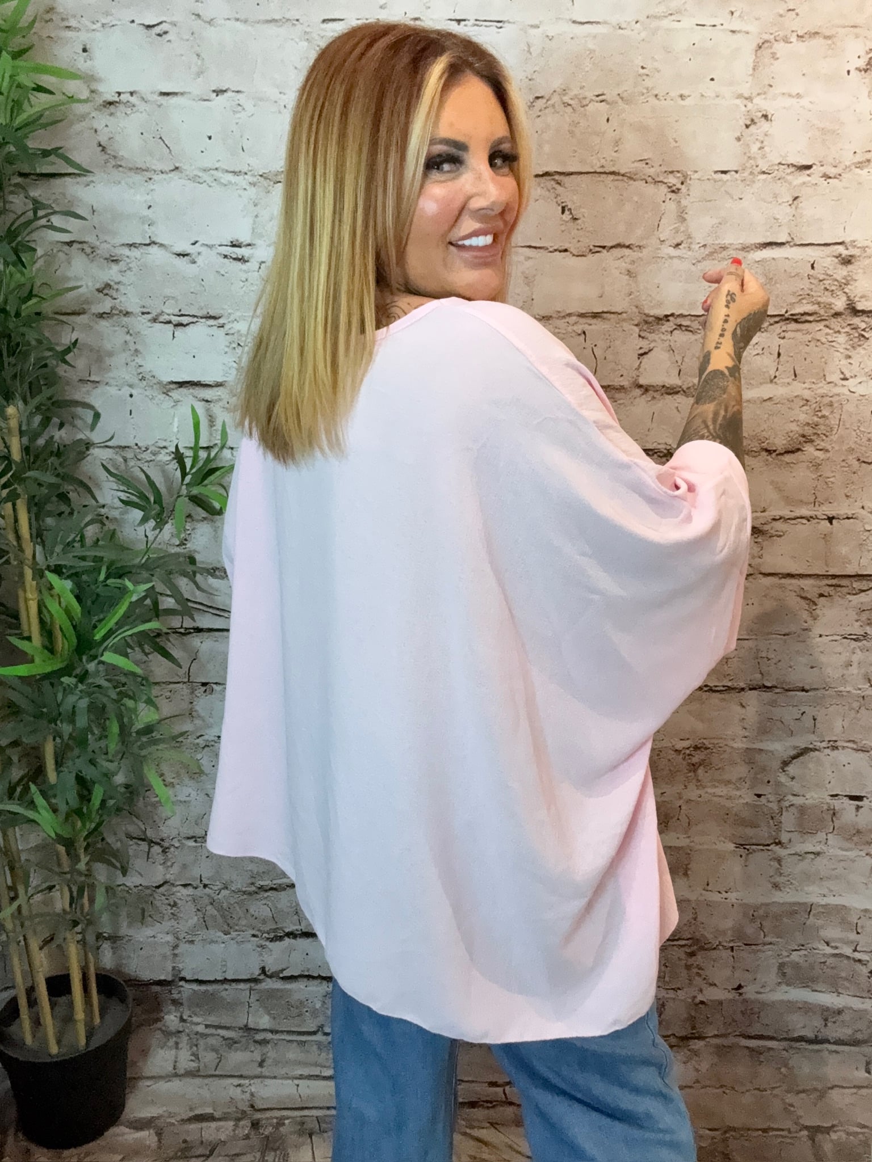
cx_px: 436
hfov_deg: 46.8
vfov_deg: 60.0
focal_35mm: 30
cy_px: 581
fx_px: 1008
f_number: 1.9
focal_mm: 2.69
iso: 250
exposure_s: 1/50
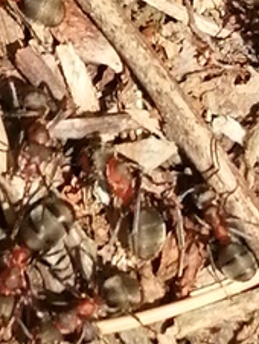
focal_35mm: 294
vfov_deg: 6.7
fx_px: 2927
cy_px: 64
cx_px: 283
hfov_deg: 5.1
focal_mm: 3.46
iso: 50
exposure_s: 1/1115
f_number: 1.8
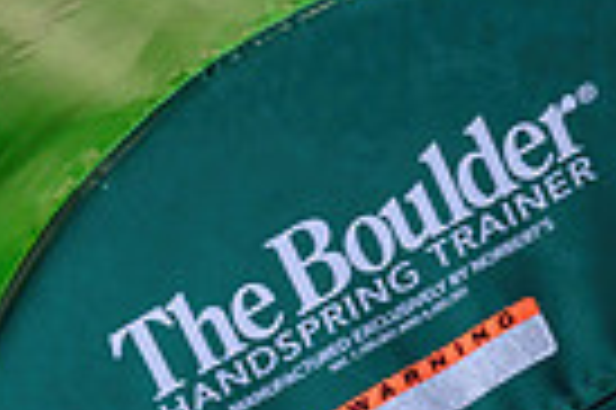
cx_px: -162
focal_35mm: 182
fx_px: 3110
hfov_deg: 11.1
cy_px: 484
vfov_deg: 7.5
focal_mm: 43
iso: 800
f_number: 3.5
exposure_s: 1/320
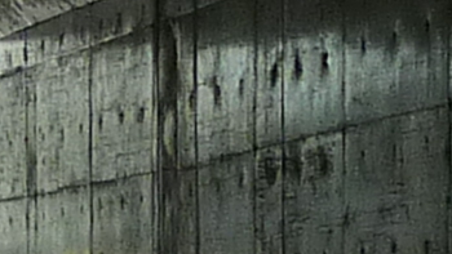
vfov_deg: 3.5
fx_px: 4207
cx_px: -553
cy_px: 361
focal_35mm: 351
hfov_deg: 5.9
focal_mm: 5
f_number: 4
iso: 125
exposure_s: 1/200
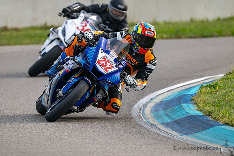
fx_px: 4596
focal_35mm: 707
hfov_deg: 2.9
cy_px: 92
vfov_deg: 1.9
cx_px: 97
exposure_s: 1/1250
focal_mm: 600
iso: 500
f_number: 6.3
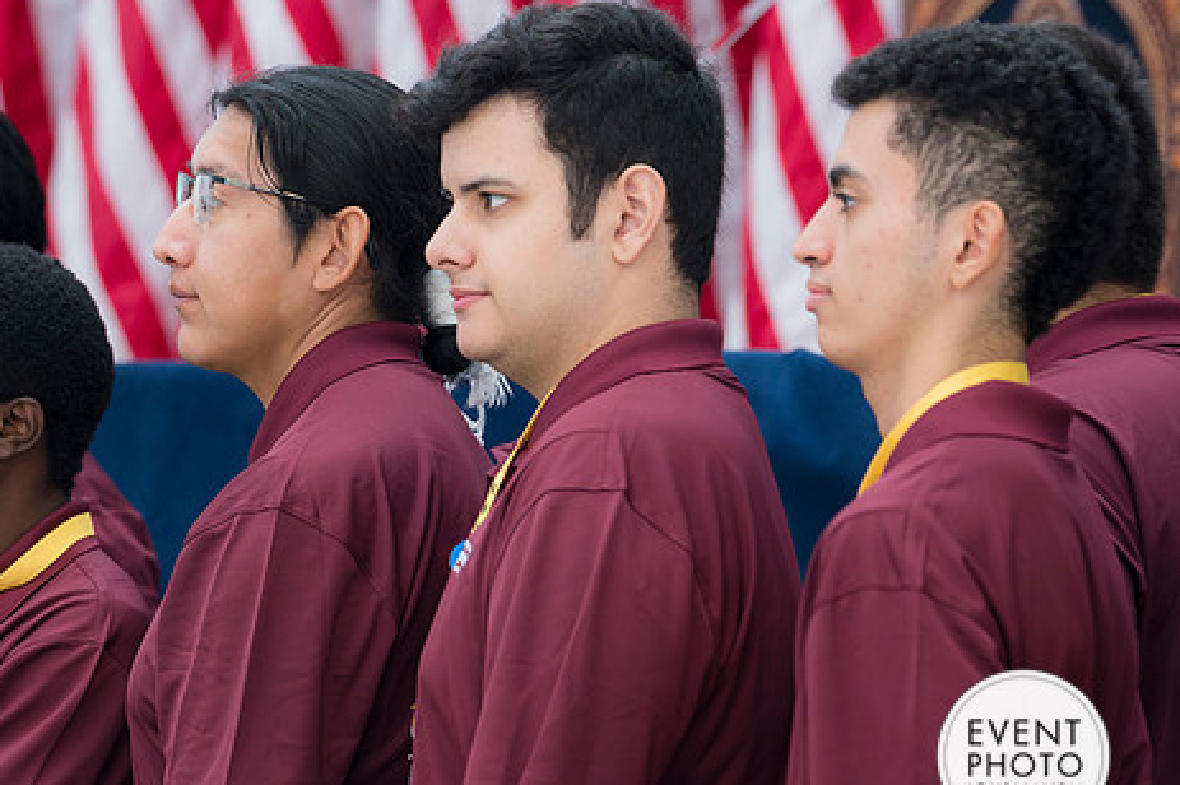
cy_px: 433
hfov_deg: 7.3
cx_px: 456
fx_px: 9236
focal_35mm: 282
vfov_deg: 4.9
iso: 160
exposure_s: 1/160
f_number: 4
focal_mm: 150
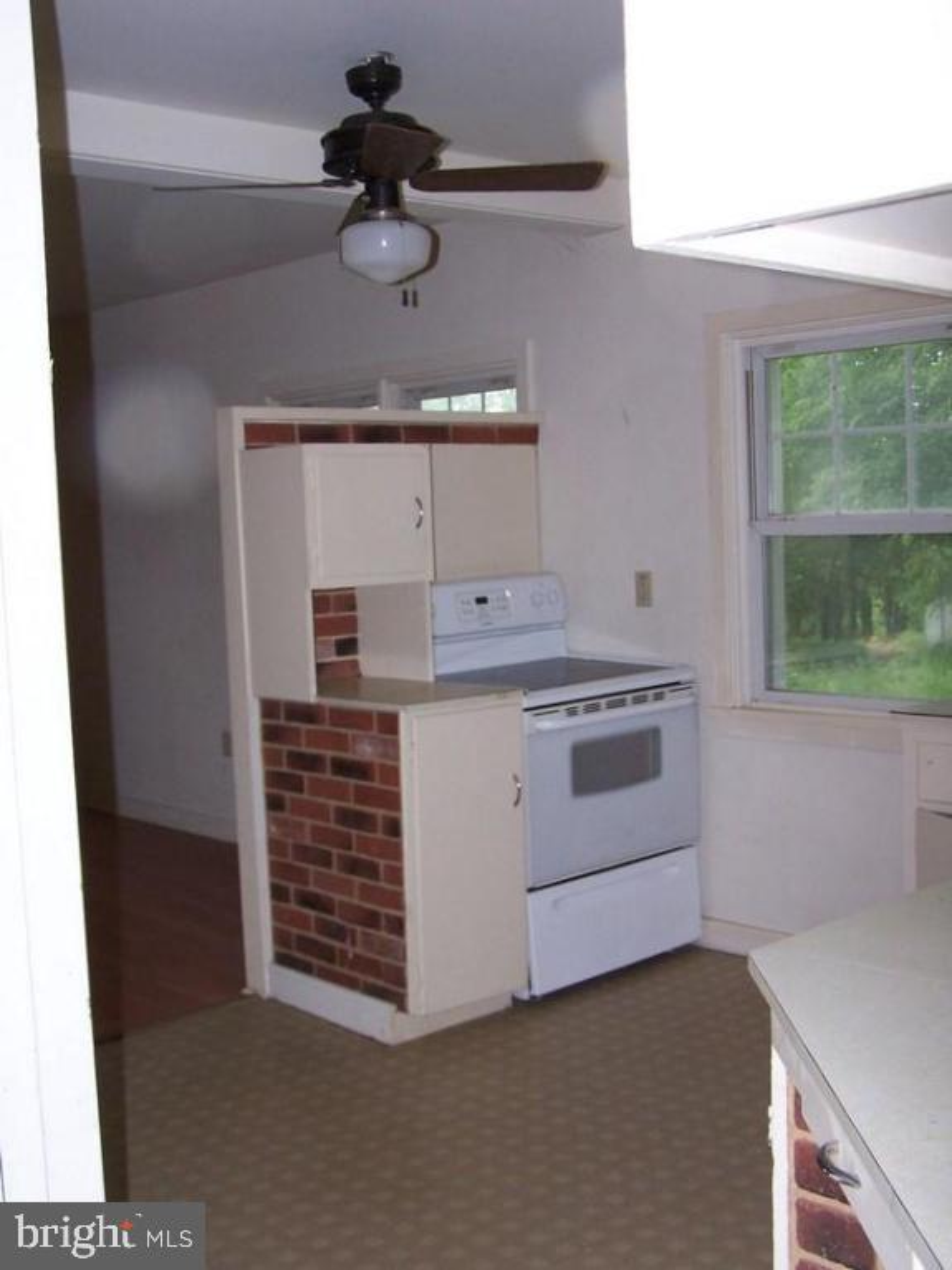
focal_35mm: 40
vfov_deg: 46.8
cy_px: 635
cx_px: 476
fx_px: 1467
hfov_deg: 35.9
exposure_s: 1/60
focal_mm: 6.7
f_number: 2.8
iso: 140
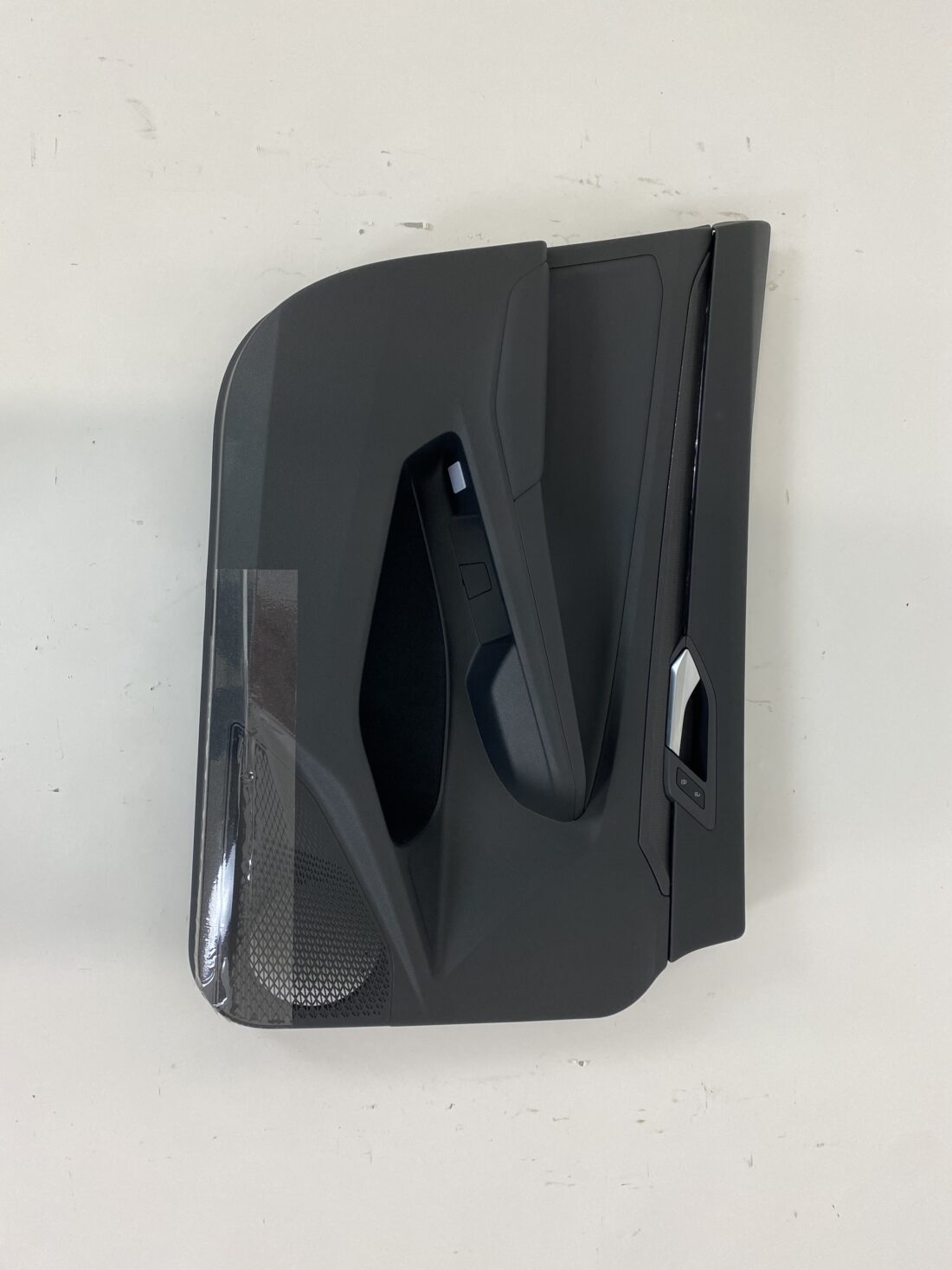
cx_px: 476
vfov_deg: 67.3
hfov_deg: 53.1
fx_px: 954
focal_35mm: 26
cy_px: 635
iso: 100
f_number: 1.8
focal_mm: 4.25
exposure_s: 1/100
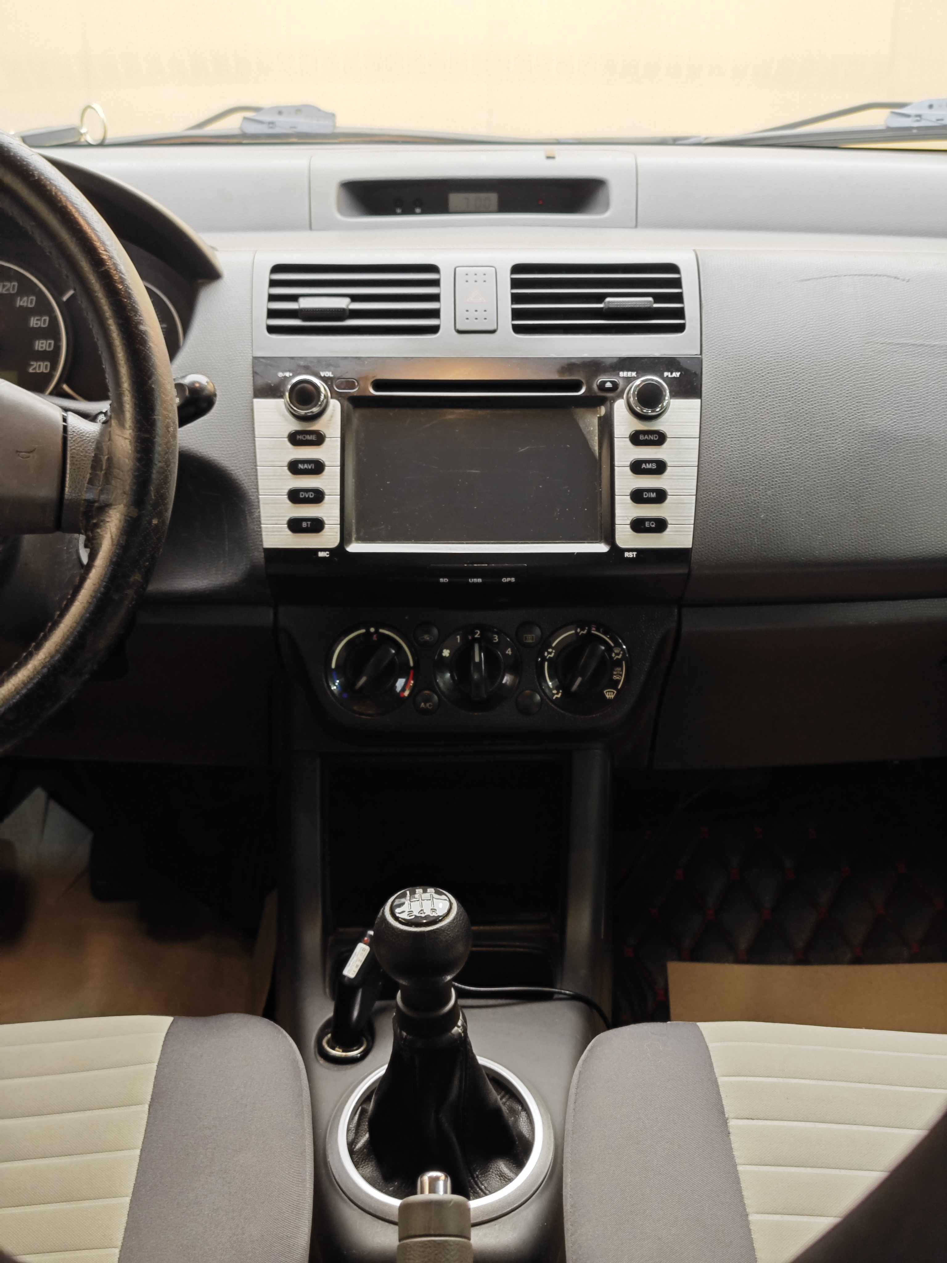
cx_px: 474
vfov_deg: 41.2
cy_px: 632
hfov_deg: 31.5
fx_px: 1678
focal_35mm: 46
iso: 250
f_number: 1.9
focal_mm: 8.7
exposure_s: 1/25
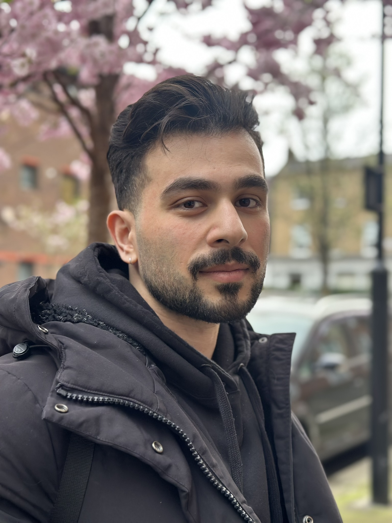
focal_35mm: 48
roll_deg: +0.6
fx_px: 725
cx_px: 196
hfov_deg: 30.3
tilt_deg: +3.0
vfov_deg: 39.7
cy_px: 262
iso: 125
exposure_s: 1/61
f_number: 1.78
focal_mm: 6.86
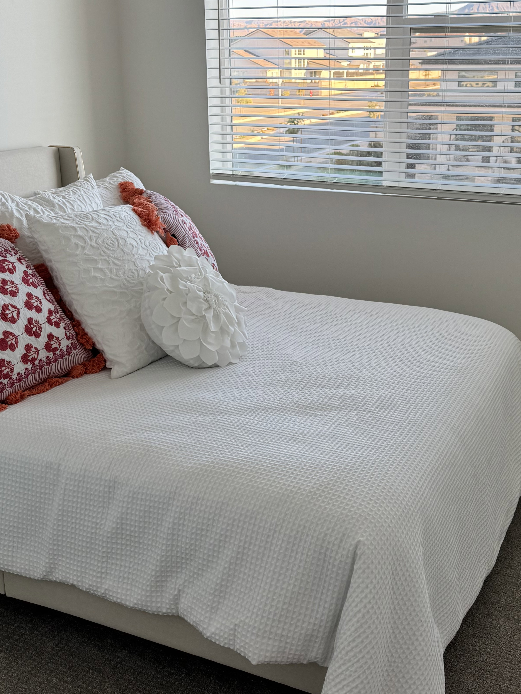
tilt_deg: -14.8
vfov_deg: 43.5
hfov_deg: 33.5
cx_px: 305
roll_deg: -0.3
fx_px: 863
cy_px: 264
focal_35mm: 43
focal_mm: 6.76
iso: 80
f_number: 1.78
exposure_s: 1/299
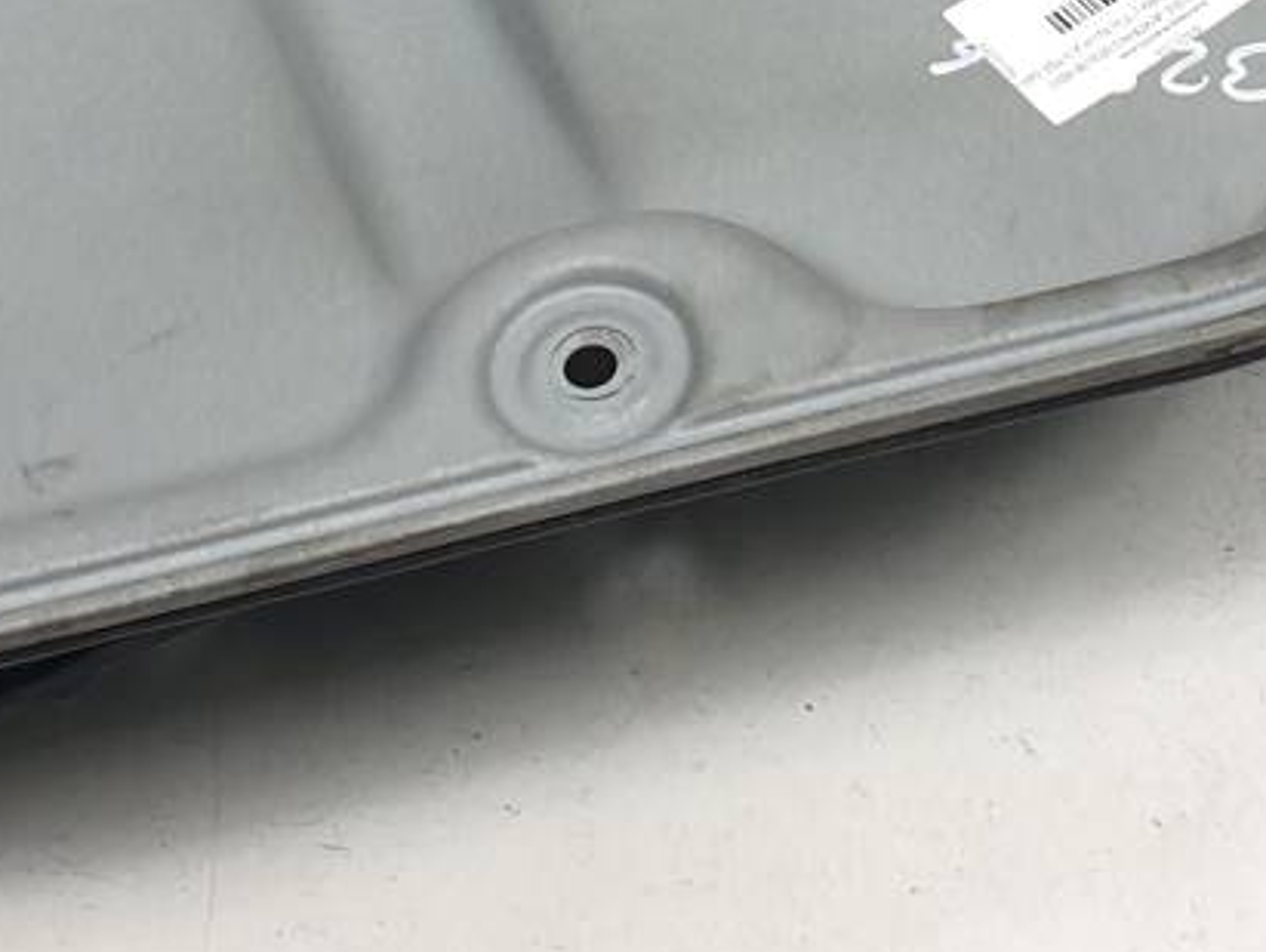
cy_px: -521
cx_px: 841
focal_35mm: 91
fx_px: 3331
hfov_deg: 21.4
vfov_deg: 15.0
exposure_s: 1/204
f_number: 2.4
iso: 50
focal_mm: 4.3
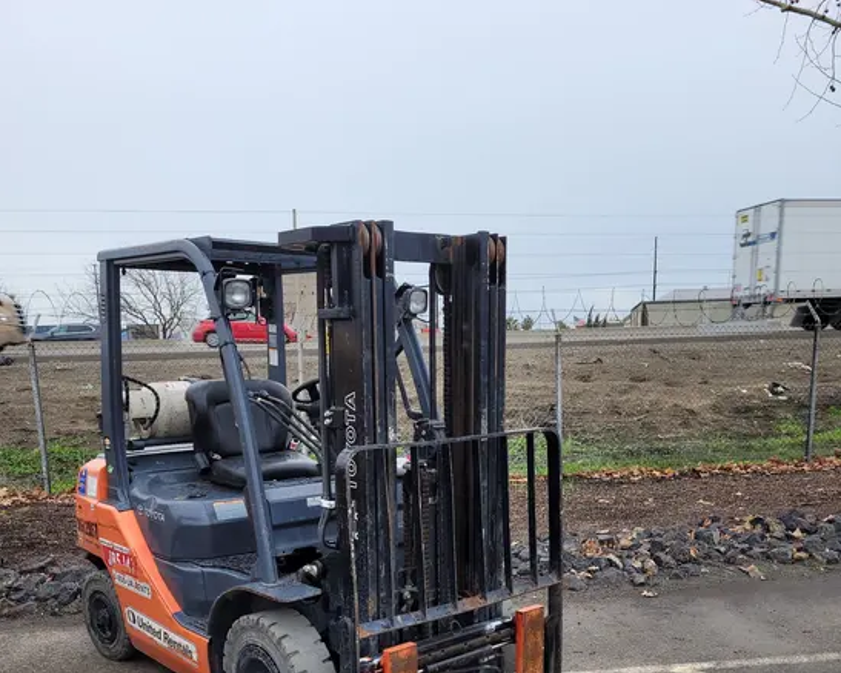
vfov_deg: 41.9
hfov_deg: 52.8
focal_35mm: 34
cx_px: 421
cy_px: 514
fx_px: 847
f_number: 1.8
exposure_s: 1/256
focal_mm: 5.4
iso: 40
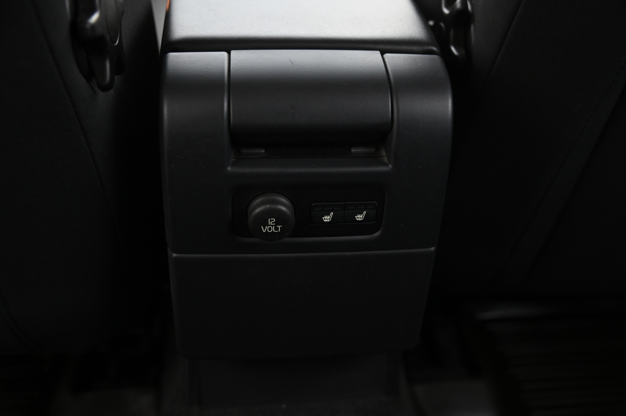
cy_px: 208
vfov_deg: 35.0
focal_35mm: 38
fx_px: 660
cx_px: 313
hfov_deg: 50.7
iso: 2000
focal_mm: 38
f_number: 4
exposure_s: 1/8
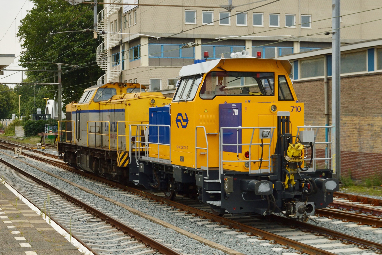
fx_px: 382
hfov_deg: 53.1
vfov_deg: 36.9
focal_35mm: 36
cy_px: 128
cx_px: 191
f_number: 8
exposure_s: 1/500
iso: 200
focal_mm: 24
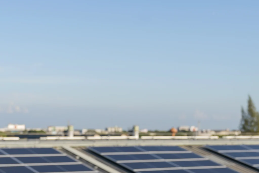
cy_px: 197
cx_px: 170
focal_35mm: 95
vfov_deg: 14.0
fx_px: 684
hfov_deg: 21.4
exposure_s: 1/2000
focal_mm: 38
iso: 250
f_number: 4
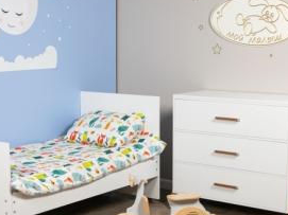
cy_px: 145
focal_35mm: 81
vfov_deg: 18.1
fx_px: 674
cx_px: 123
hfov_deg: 24.1
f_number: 4.5
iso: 100
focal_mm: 34
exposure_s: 1/200
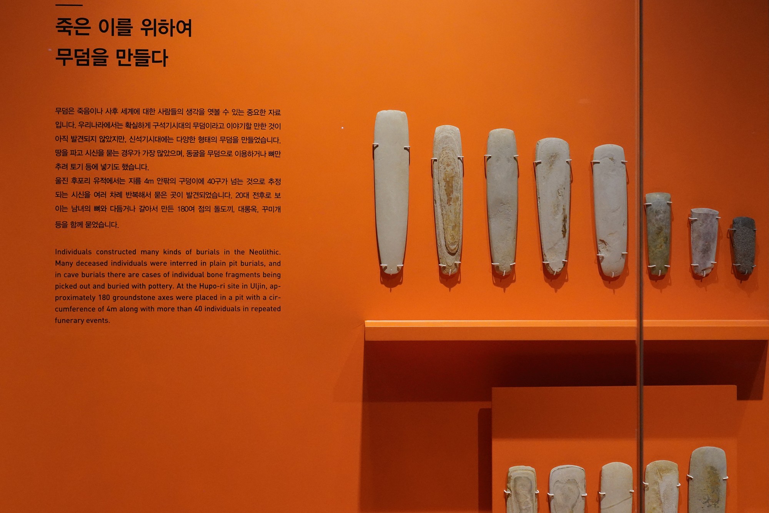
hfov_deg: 55.8
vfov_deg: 38.9
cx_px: 384
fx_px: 726
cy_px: 256
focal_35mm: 34
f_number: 9
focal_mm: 34
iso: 6400
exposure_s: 1/100
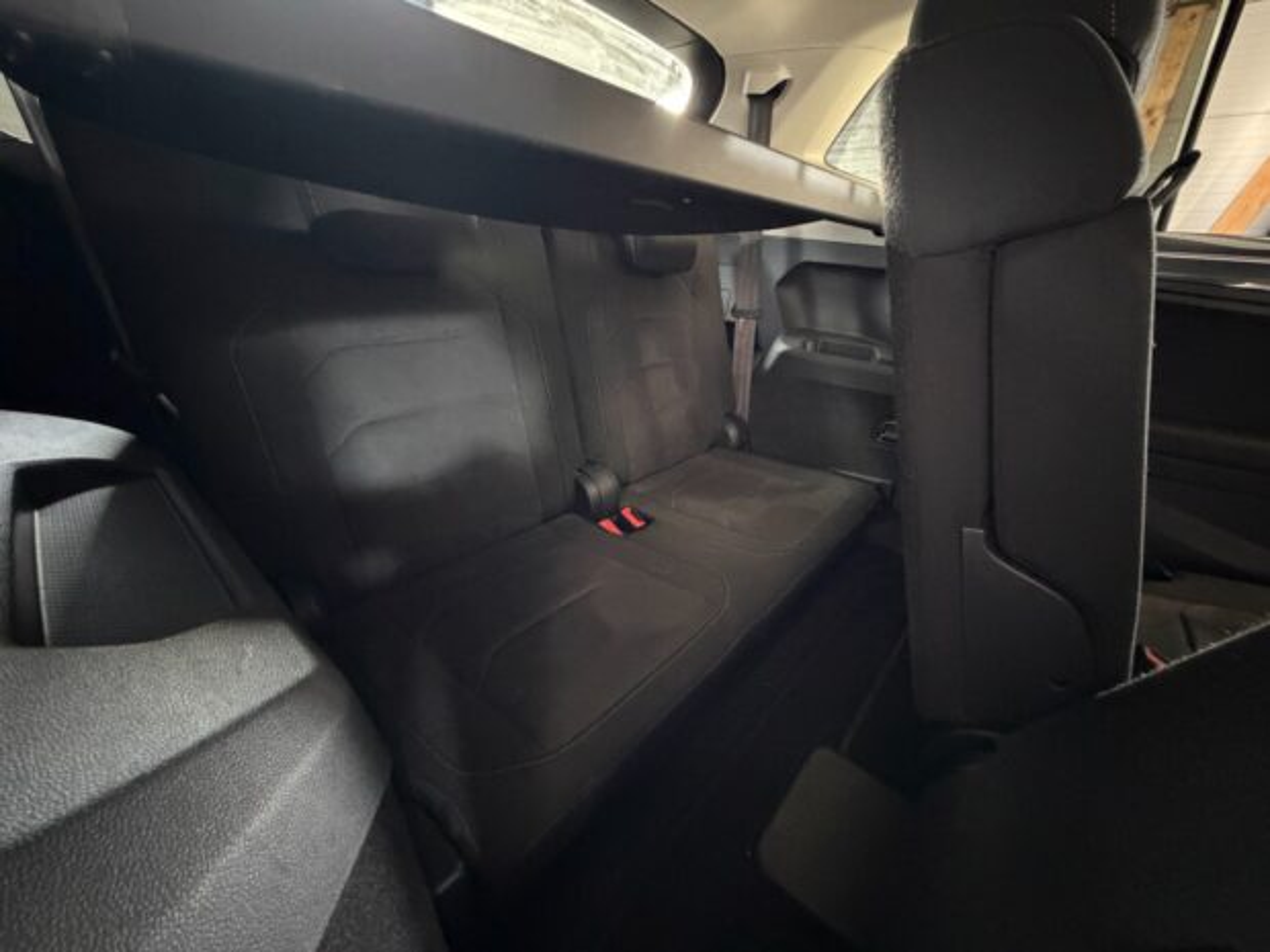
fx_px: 514
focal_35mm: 14
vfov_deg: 85.7
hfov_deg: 102.1
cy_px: 476
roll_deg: -2.8
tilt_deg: -23.2
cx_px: 635
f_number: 2.2
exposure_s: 1/25
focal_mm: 2.22
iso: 1600
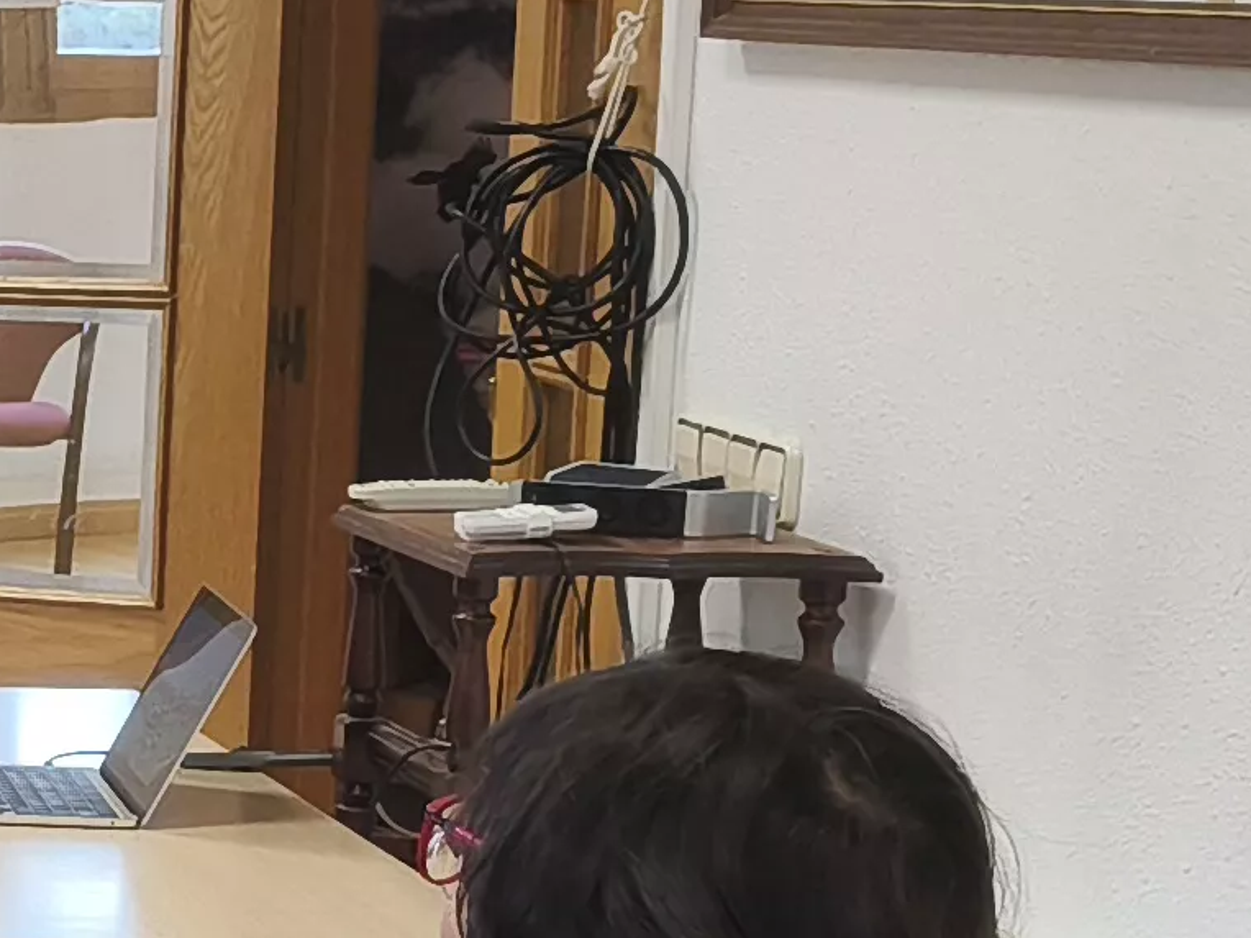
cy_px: 594
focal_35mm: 123
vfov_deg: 12.0
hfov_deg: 12.0
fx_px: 4444
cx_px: -1966
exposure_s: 1/99.9
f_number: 1.65
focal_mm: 6.18
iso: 400
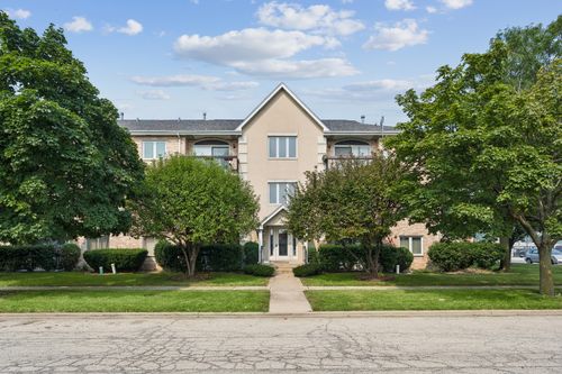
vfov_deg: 61.9
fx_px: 312
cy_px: 187
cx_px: 281
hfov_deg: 84.0
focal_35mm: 20
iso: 400
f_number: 8
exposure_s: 1/1600
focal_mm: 20
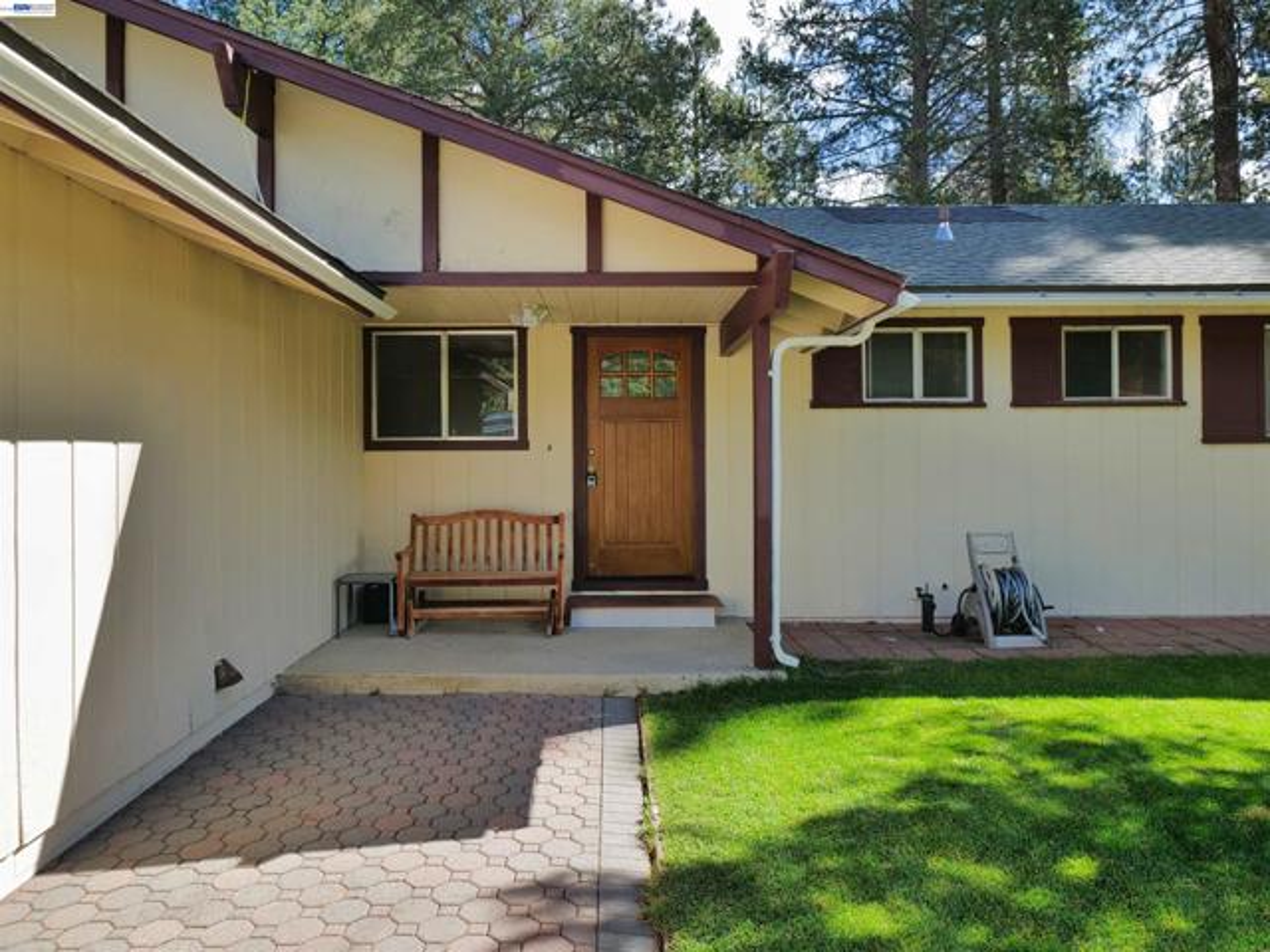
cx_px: 635
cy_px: 476
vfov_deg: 56.8
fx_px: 881
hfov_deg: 71.6
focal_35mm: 24
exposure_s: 1/500
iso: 125
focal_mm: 12
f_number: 4
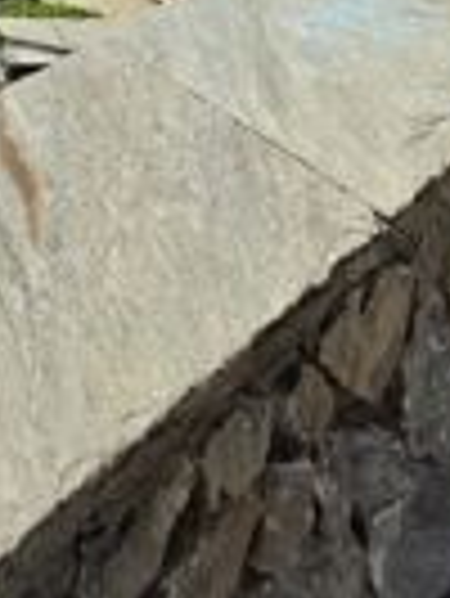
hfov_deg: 21.1
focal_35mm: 52
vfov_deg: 19.9
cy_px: -576
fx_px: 900
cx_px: -313
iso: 32
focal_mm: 2.2
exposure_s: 1/2937
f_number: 1.9
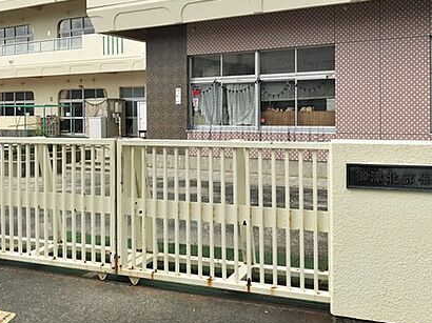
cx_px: 183
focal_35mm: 41
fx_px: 511
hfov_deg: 45.7
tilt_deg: +0.1
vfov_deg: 34.9
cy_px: 119
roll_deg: +1.2
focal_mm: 3.99
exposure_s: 1/2740
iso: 20
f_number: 1.8
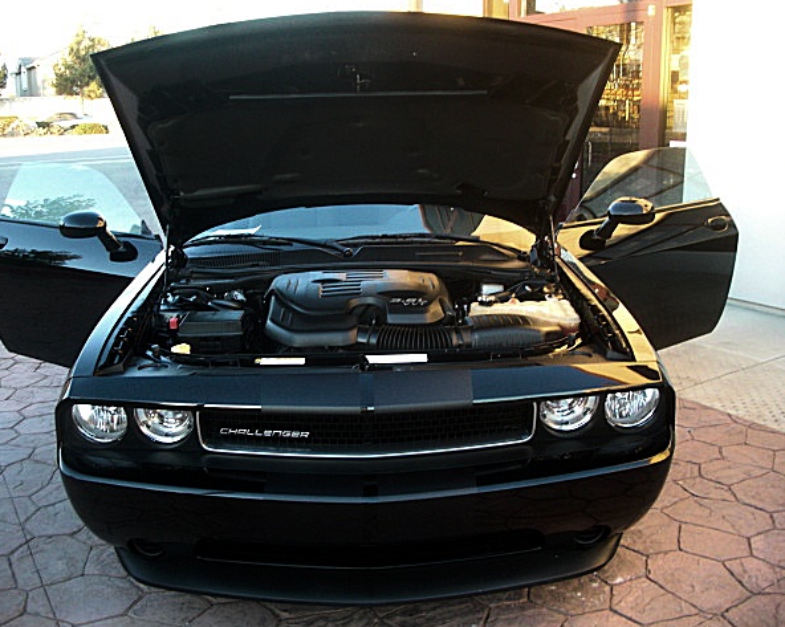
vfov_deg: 39.1
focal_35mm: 38
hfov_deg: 48.0
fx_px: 882
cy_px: 312
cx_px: 379
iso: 200
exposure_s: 1/60
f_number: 2.8
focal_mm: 6.3
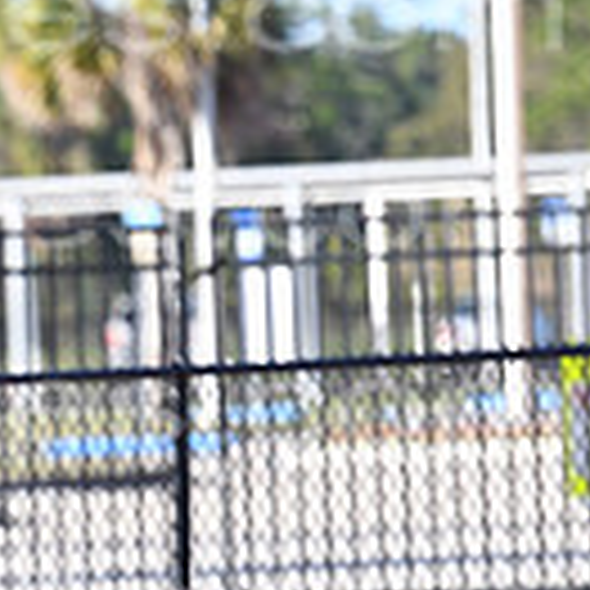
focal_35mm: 1020
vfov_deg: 1.7
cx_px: -437
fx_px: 19669
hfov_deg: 1.7
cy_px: 709
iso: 800
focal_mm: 180
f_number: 5.6
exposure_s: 1/3200
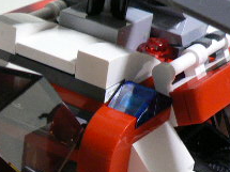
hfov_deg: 17.7
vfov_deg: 13.4
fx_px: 711
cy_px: 220
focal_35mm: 107
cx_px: -32
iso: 200
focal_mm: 6
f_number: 2.8
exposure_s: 1/13
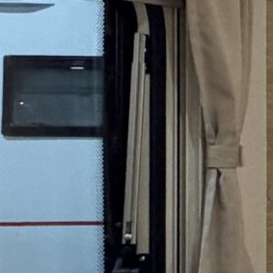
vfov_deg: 15.5
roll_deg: +0.5
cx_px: 766
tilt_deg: +1.7
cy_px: 69
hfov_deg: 11.2
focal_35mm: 112
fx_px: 999
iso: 640
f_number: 2.2
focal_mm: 2.22
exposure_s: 1/50
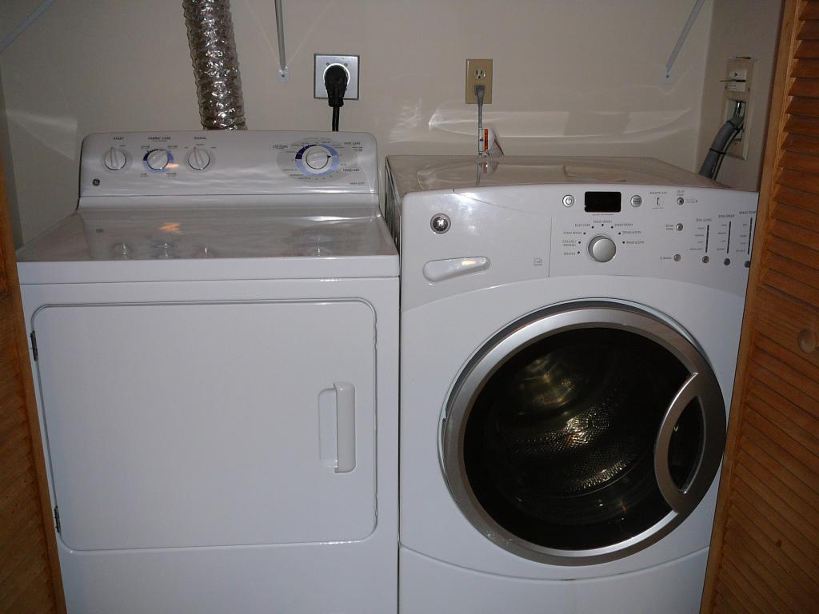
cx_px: 410
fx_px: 828
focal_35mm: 35
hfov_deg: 52.6
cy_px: 307
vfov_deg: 40.7
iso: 100
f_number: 2.8
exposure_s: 1/30
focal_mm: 5.2
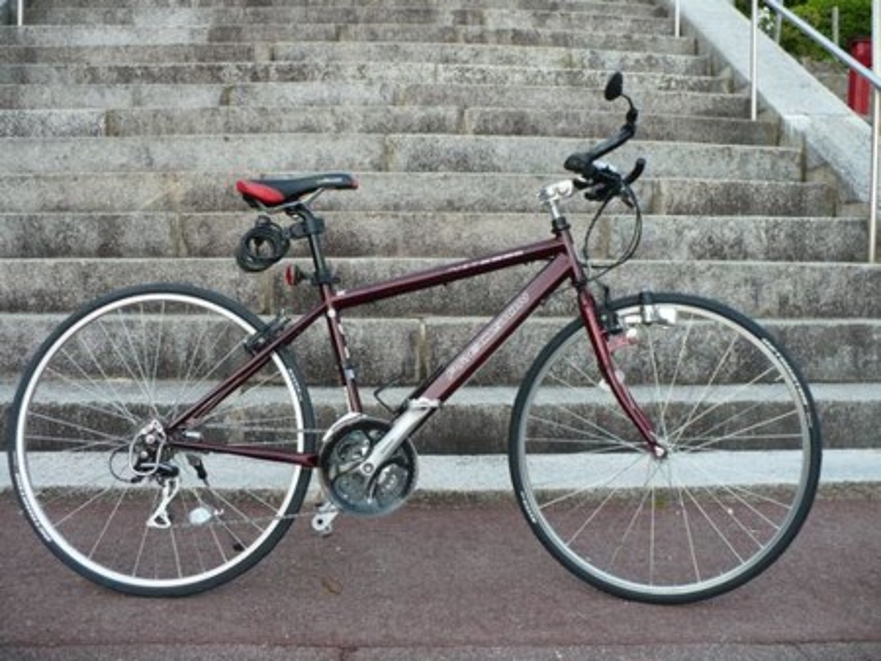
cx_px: 440
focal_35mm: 37
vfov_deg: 38.7
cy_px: 330
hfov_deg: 50.1
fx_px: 942
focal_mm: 6.1
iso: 100
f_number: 2.8
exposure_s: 1/100
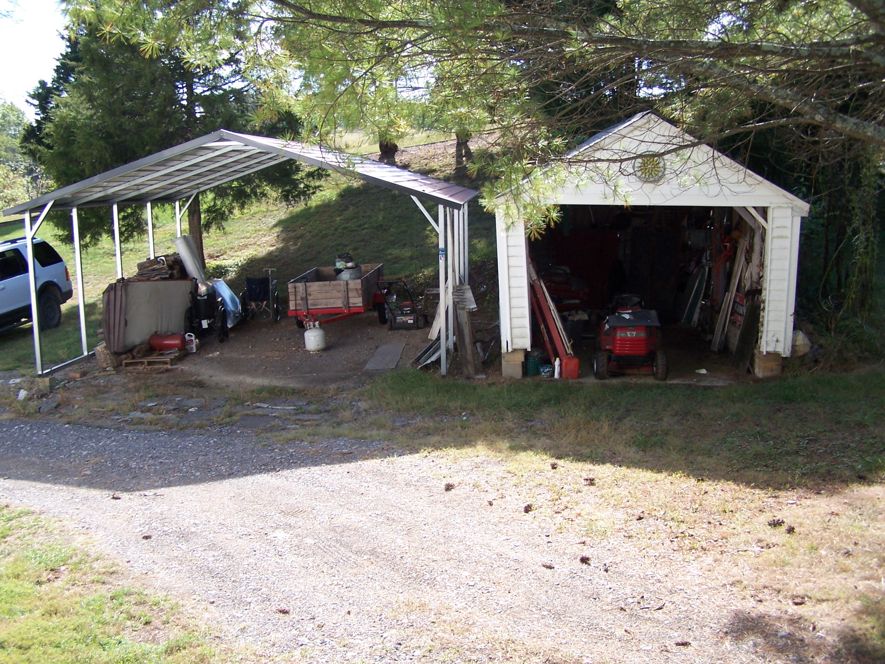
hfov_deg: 46.8
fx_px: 1023
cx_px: 442
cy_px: 332
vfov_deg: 36.0
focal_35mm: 40
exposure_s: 1/250
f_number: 2.8
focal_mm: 6.7
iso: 80
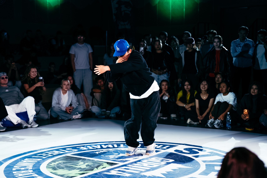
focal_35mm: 70
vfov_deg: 19.5
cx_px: 134
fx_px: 519
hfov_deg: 28.8
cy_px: 89
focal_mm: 70
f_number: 2.8
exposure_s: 1/800
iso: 3200
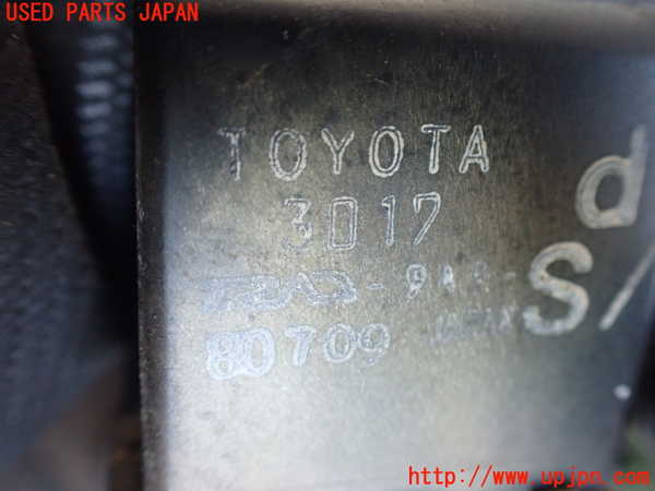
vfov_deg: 46.8
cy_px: 246
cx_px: 328
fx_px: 568
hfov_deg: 60.0
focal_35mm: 30
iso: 800
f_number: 2.3
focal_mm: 5.4
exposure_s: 1/50
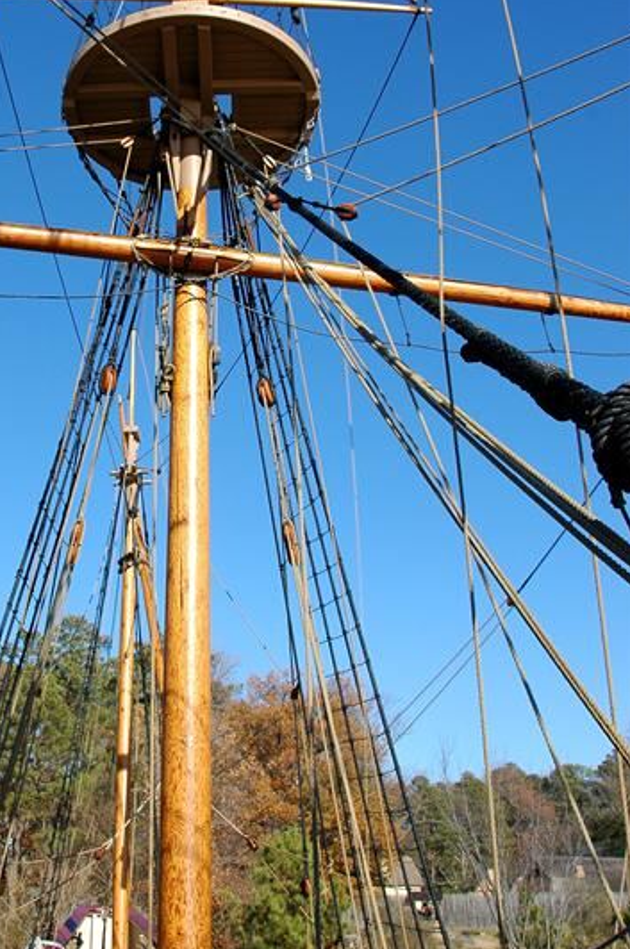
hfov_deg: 33.6
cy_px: 307
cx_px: 182
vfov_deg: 48.7
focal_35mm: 39
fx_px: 1027
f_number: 10
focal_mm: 18
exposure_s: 1/250
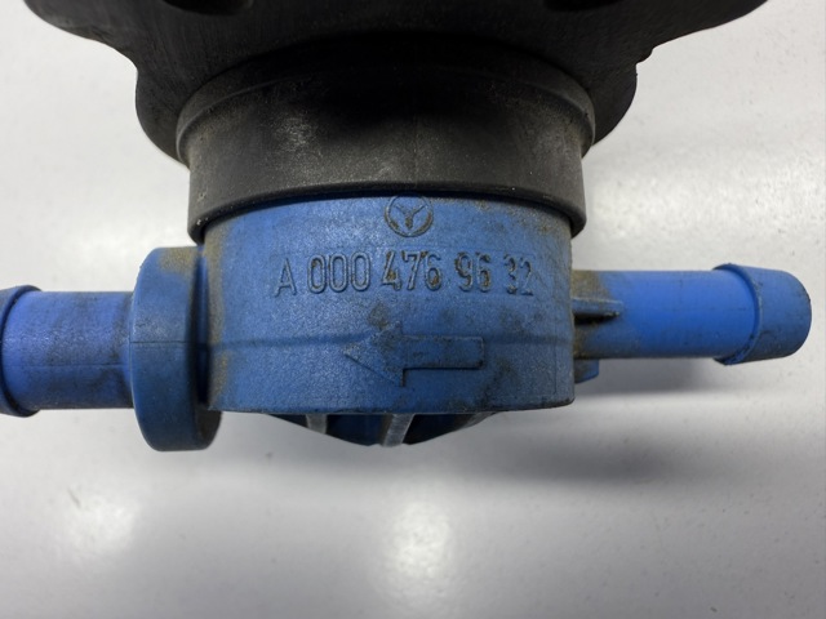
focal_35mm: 24
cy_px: 310
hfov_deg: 71.6
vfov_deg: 56.8
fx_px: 573
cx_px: 413
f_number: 2.2
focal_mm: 2.22
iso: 40
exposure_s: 1/100
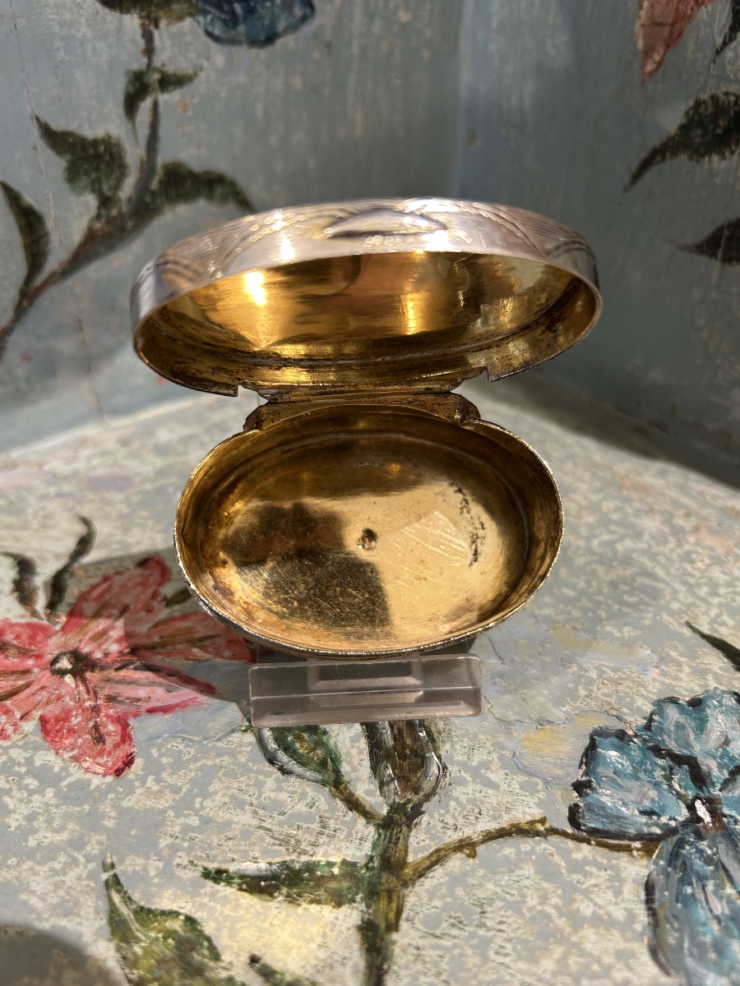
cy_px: 493
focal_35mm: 26
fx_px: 741
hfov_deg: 53.1
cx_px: 370
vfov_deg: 67.3
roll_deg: -0.9
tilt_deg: -33.7
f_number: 1.5
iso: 80
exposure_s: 1/50
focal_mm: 5.7
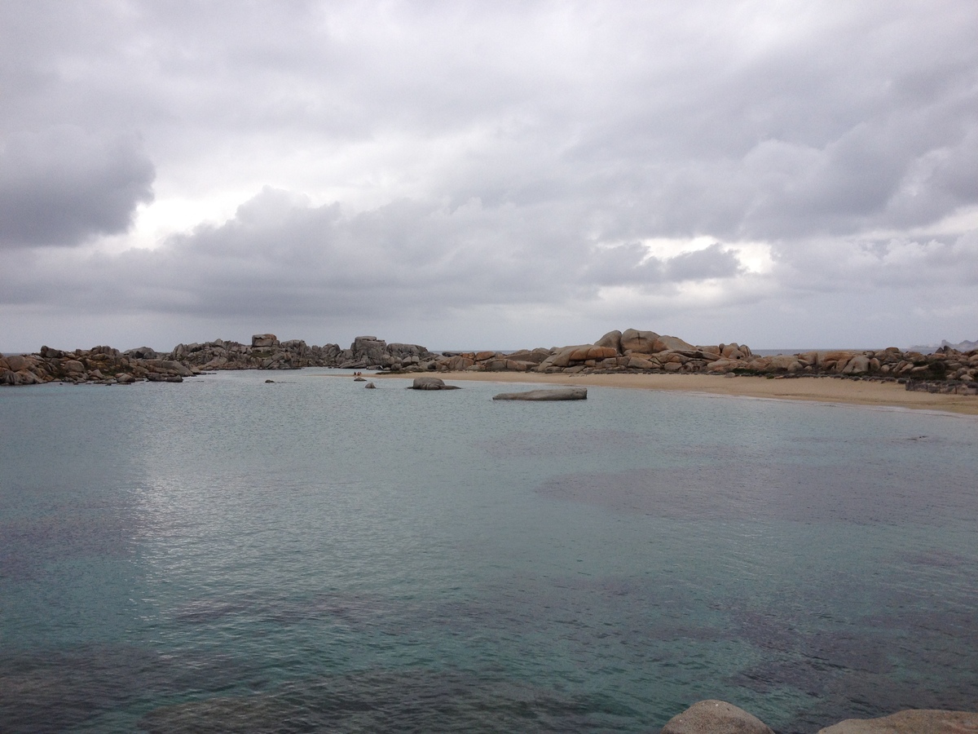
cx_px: 489
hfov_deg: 52.6
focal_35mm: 35
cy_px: 367
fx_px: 989
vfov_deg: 40.7
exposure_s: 1/1493
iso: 64
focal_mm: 4.28
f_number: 2.4
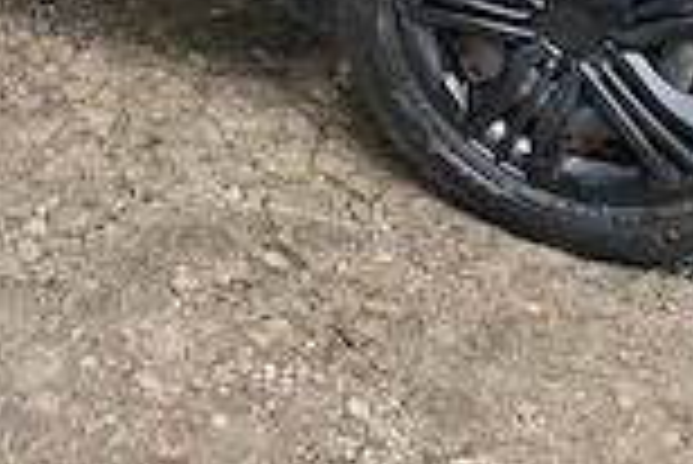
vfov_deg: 12.5
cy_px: -536
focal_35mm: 93
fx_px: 1792
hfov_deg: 20.9
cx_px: -58
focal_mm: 5.54
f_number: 1.8
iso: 50
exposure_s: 1/264
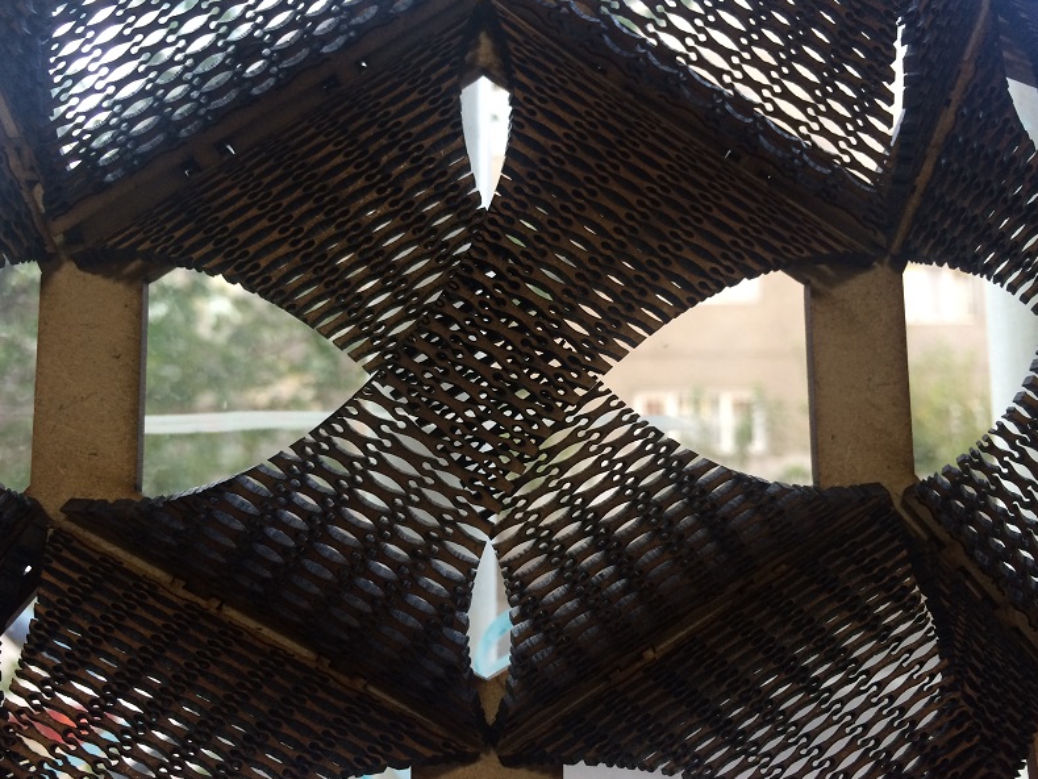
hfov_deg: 59.9
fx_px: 900
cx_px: 505
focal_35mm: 30
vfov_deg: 46.8
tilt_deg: +7.2
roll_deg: +0.4
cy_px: 397
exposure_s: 1/33
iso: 50
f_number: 2.2
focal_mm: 4.15
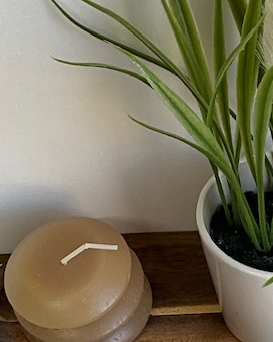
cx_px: 233
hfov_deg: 14.4
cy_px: 394
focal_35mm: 106
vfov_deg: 17.4
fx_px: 1072
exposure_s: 1/100
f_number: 1.8
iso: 20
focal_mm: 3
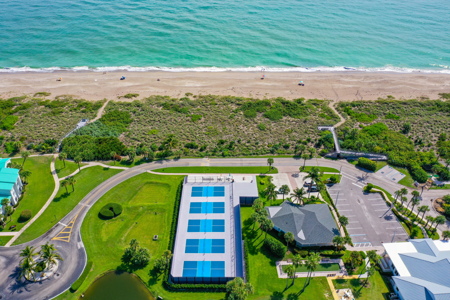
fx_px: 350
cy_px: 150
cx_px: 225
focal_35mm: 28
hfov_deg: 65.5
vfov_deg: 46.4
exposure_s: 1/400
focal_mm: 10.26
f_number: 5.6
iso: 100
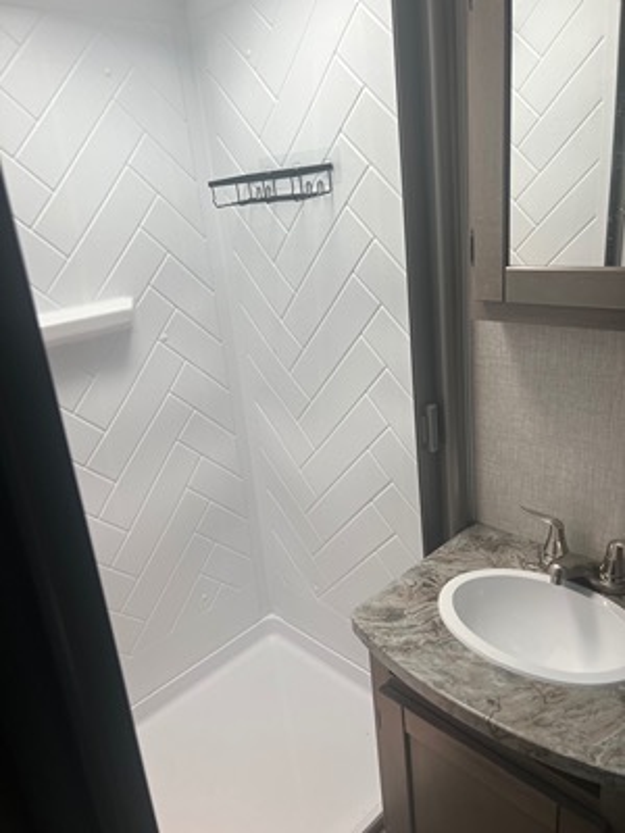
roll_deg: +6.8
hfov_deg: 53.1
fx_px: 626
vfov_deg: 67.3
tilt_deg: -18.6
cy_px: 416
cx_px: 312
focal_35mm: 26
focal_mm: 5.7
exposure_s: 1/121
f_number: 1.5
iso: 50
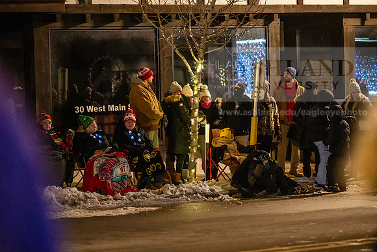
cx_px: 188
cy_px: 126
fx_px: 1309
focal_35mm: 125
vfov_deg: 11.0
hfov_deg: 16.4
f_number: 2.8
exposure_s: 1/200
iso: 8000
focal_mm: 125
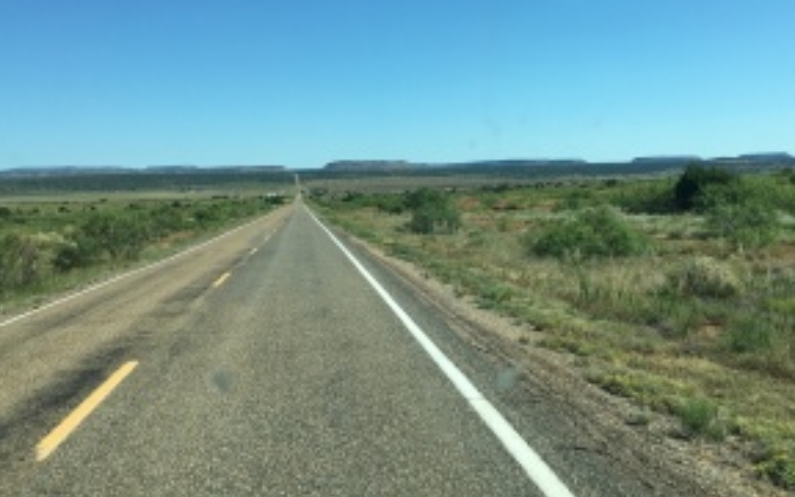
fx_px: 845
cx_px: 444
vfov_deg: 32.7
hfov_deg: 50.3
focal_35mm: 39
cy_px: 213
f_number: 2.2
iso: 25
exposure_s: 1/1350
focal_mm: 4.15
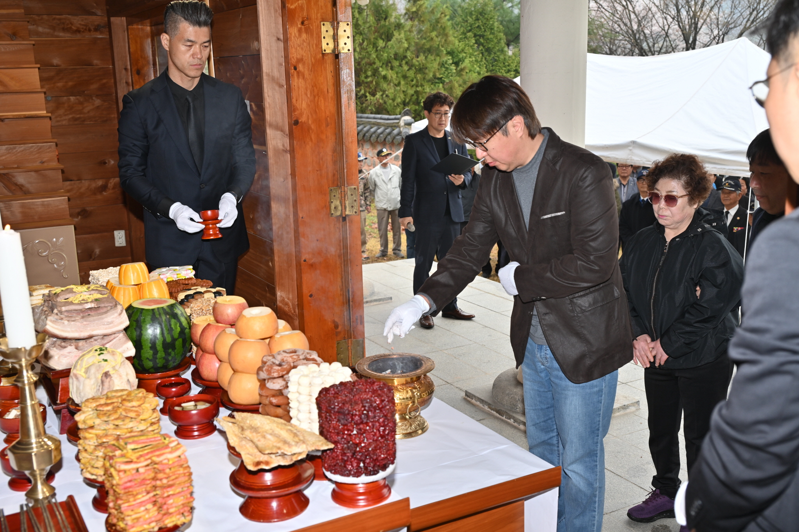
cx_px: 400
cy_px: 266
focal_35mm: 37
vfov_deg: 35.9
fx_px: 821
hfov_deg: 51.9
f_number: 5.6
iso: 160
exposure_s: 1/125
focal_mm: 37
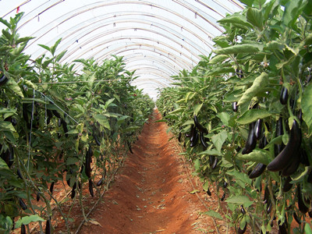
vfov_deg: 37.7
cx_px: 156
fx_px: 343
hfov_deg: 49.0
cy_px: 117
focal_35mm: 38
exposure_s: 1/320
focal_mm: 6.3
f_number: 2.8
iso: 80
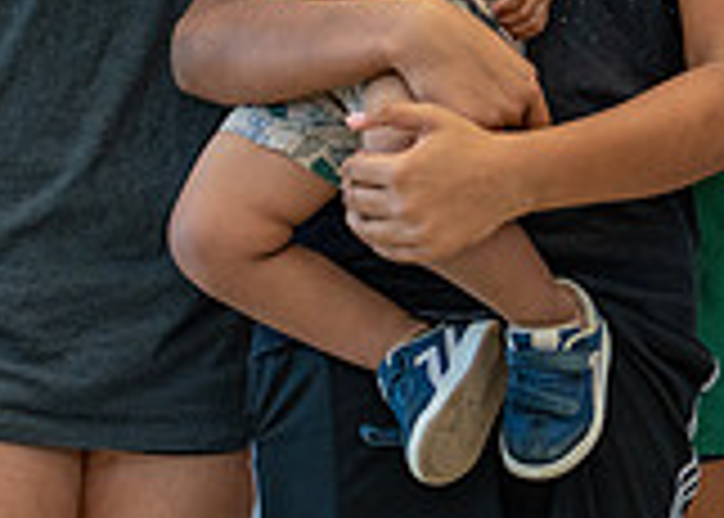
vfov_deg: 7.6
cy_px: -27
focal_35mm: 189
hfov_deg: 10.5
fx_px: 3886
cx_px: 836
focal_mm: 50
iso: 640
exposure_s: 1/320
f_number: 1.8
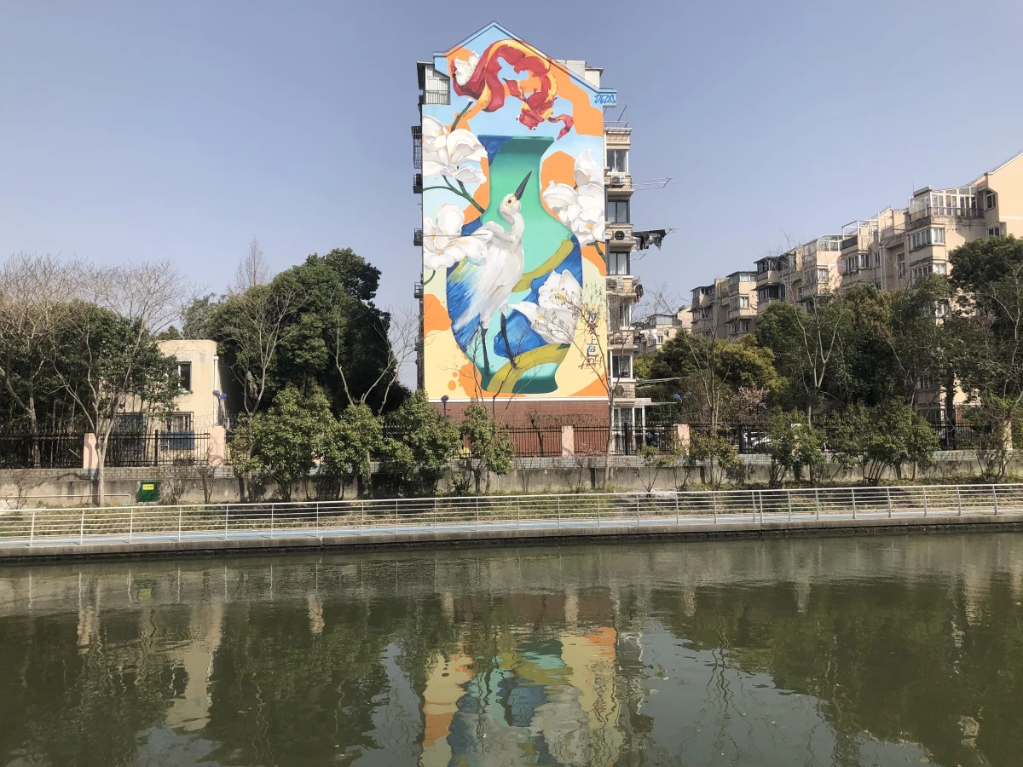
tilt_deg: +5.8
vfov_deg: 49.7
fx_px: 827
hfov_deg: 63.4
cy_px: 384
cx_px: 512
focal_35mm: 28
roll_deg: +1.5
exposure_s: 1/2404
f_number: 1.8
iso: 20
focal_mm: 4
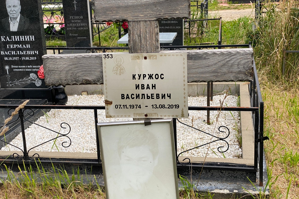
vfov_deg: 24.6
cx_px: 149
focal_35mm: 55
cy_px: 101
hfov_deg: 36.2
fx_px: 457
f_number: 2
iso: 20
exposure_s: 1/489
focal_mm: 6
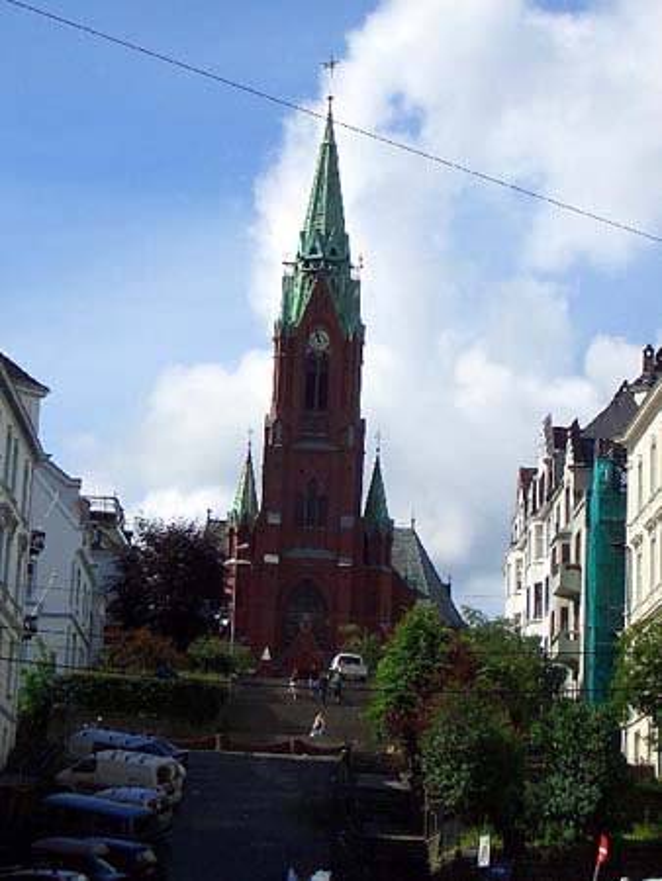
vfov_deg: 22.2
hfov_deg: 16.8
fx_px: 2242
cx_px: 331
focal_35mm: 88
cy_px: 440
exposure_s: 1/320
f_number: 7
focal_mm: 14.6
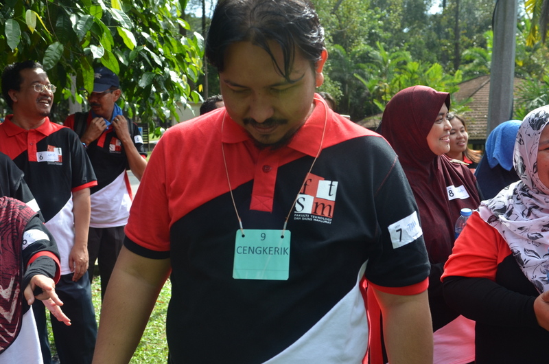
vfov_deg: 34.1
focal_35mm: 39
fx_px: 594
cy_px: 182
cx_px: 274
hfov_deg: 49.6
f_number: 5
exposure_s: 1/400
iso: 250
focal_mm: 26
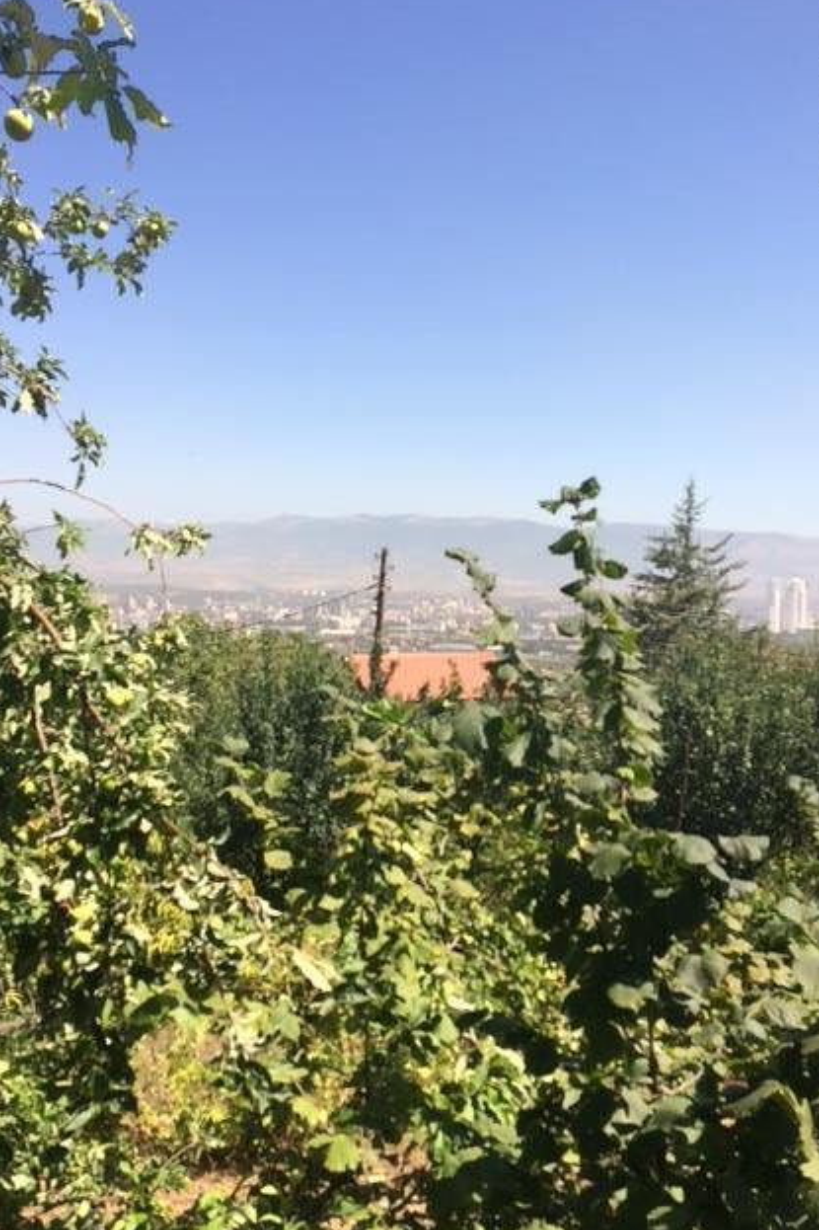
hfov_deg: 42.3
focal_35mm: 31
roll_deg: +2.1
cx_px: 409
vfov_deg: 60.3
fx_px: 1058
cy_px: 606
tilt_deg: -3.2
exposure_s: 1/1541
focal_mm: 4.15
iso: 32
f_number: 2.2
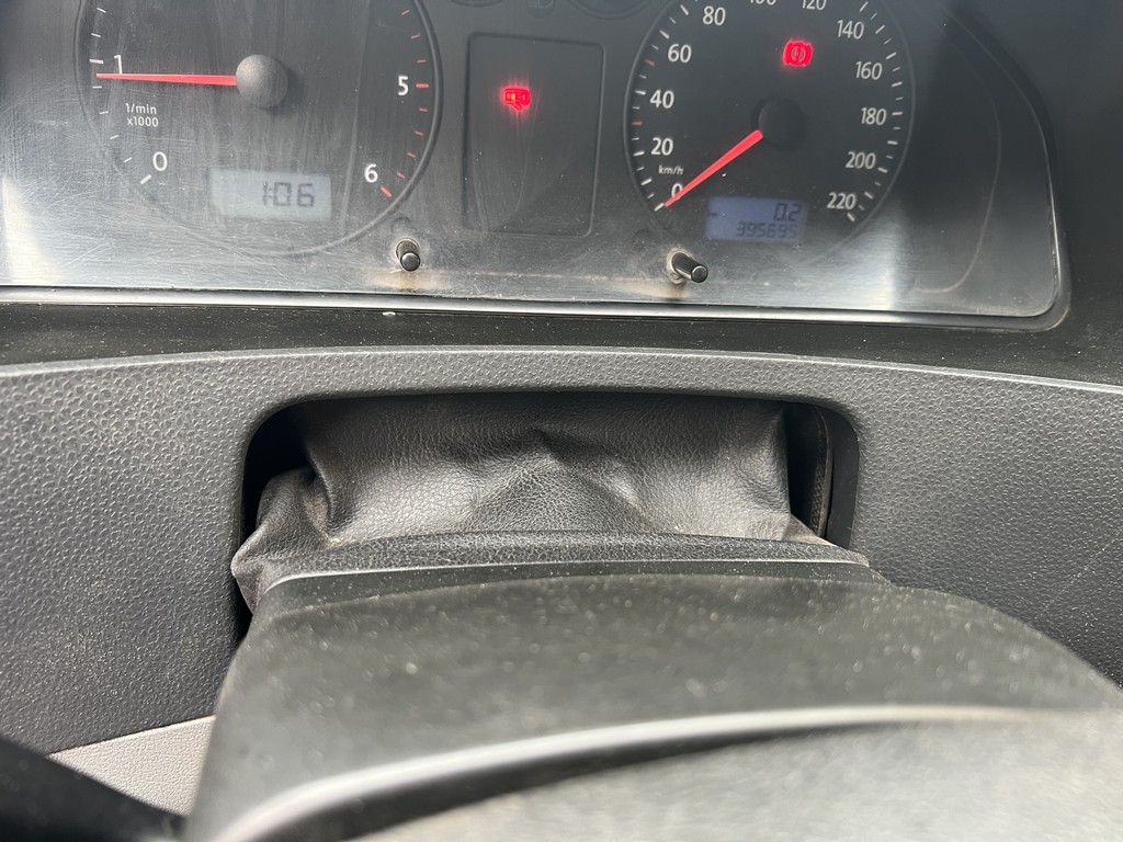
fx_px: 843
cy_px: 421
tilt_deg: -48.3
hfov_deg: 67.3
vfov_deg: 53.1
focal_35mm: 26
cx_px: 562
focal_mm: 5.7
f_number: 1.5
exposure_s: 1/60
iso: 125
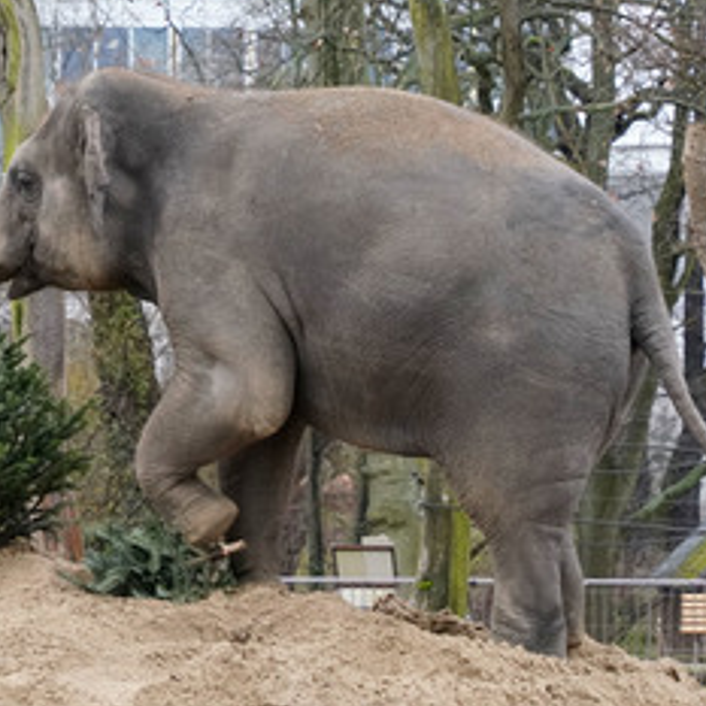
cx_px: 244
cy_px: 336
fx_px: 3877
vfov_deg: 10.4
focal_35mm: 168
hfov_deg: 10.4
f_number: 6.3
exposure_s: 1/500
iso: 3200
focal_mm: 102
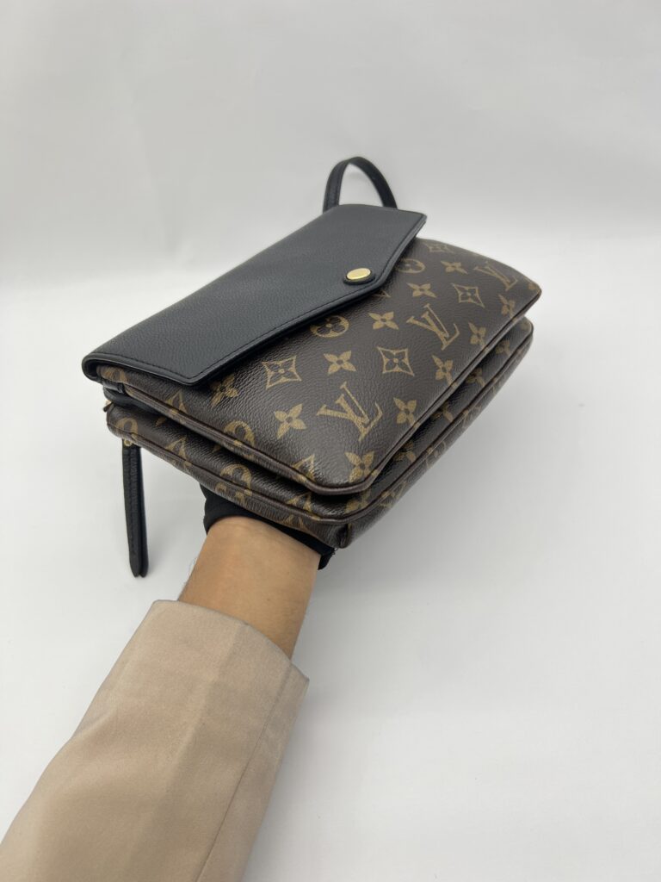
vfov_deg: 67.3
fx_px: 662
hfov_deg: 53.1
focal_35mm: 26
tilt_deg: -45.7
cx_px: 330
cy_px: 441
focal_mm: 5.7
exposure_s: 1/100
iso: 32
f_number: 1.5
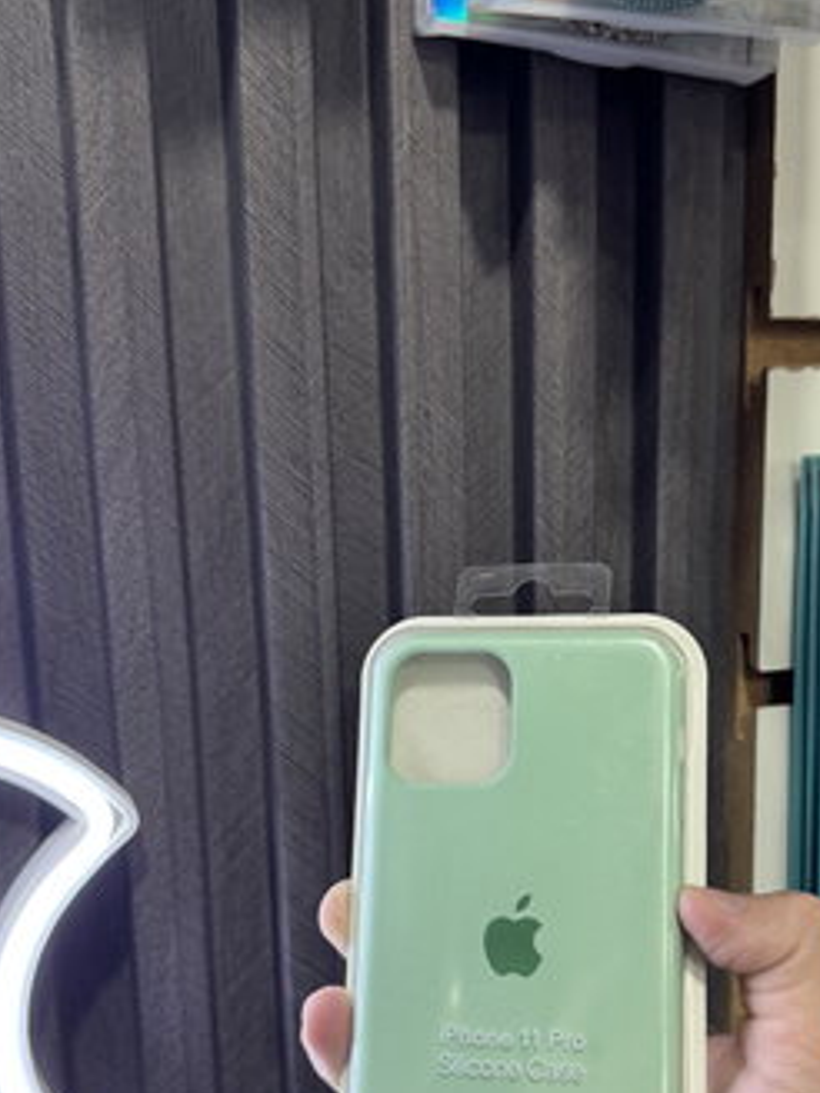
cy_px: 721
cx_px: 507
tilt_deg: -11.8
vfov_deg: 47.2
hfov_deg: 36.6
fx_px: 1232
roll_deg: +1.2
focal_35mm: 39
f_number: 1.78
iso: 200
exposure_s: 1/100
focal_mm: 6.76
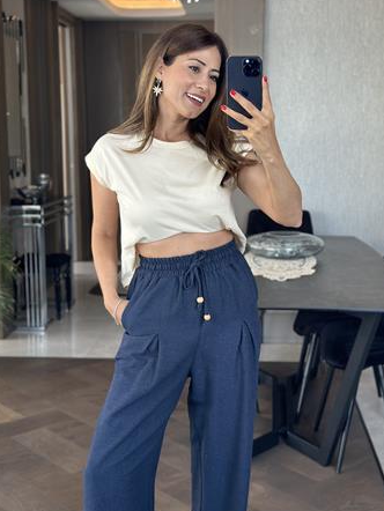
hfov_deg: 26.6
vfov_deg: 34.9
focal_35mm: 55
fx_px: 813
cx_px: 195
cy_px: 247
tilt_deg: -16.0
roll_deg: +0.9
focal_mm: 6.86
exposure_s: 1/75
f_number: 1.78
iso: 125
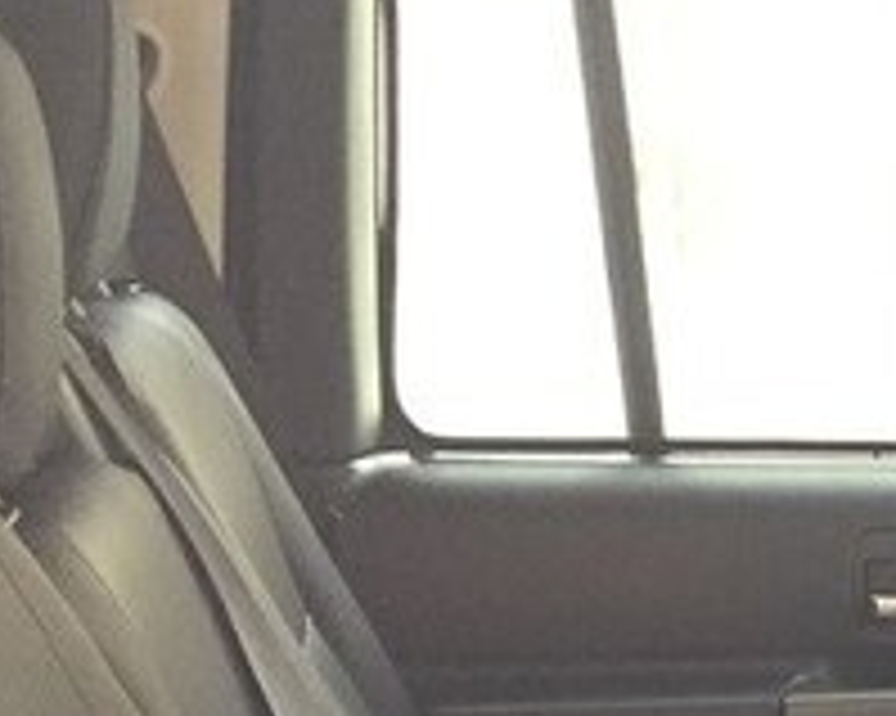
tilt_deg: -17.5
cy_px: 916
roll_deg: -1.5
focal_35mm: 94
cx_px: 1238
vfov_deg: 15.6
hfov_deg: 18.6
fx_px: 2491
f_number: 2.2
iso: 320
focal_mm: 4.15
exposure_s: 1/33
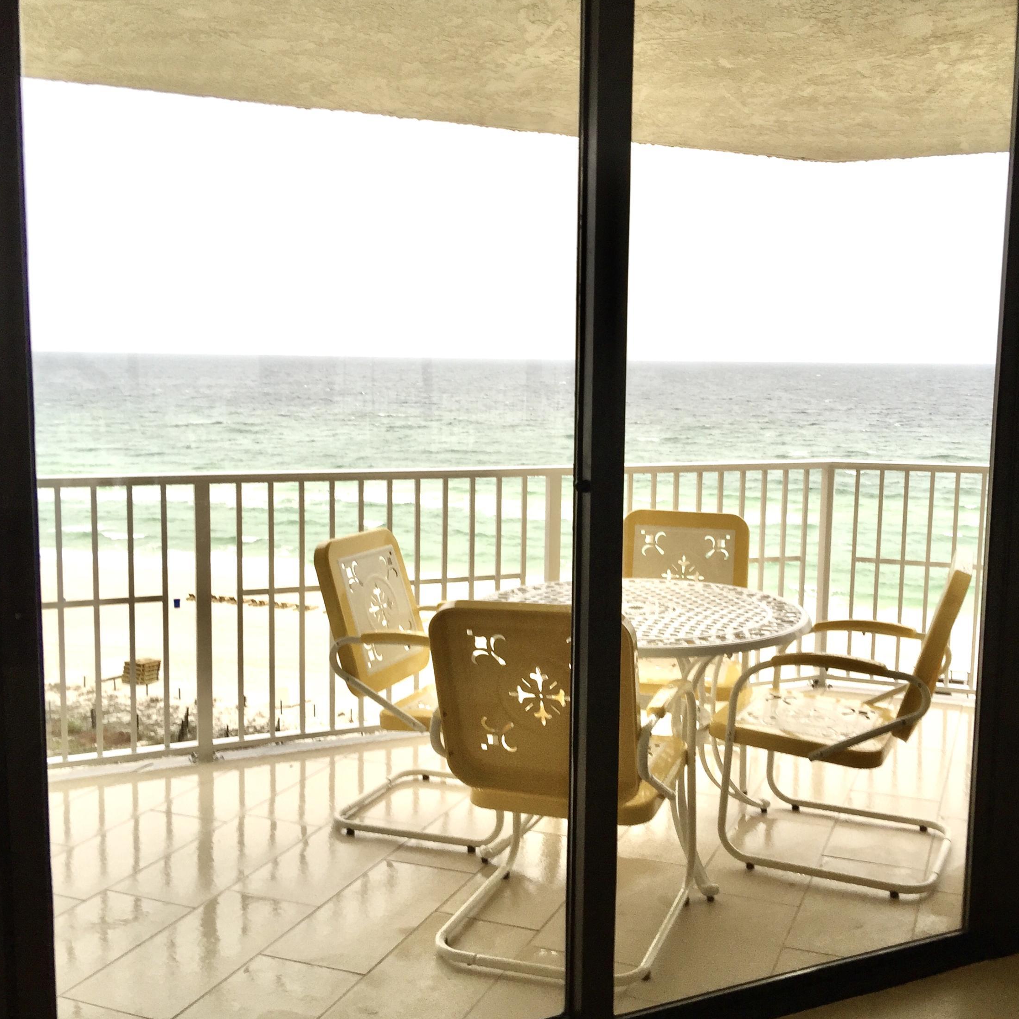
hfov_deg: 47.1
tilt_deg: -9.2
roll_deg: -2.1
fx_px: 1166
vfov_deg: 47.2
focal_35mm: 35
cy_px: 510
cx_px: 588
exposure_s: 1/60
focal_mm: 4.15
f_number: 2.2
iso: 32
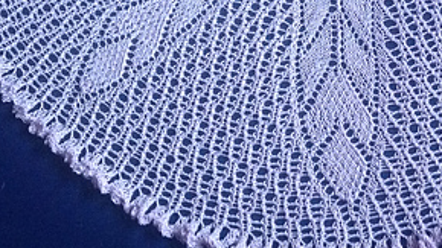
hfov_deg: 25.0
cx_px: 331
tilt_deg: -57.1
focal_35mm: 84
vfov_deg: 13.8
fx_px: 984
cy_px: -73
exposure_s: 1/15
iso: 250
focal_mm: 4.28
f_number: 2.4
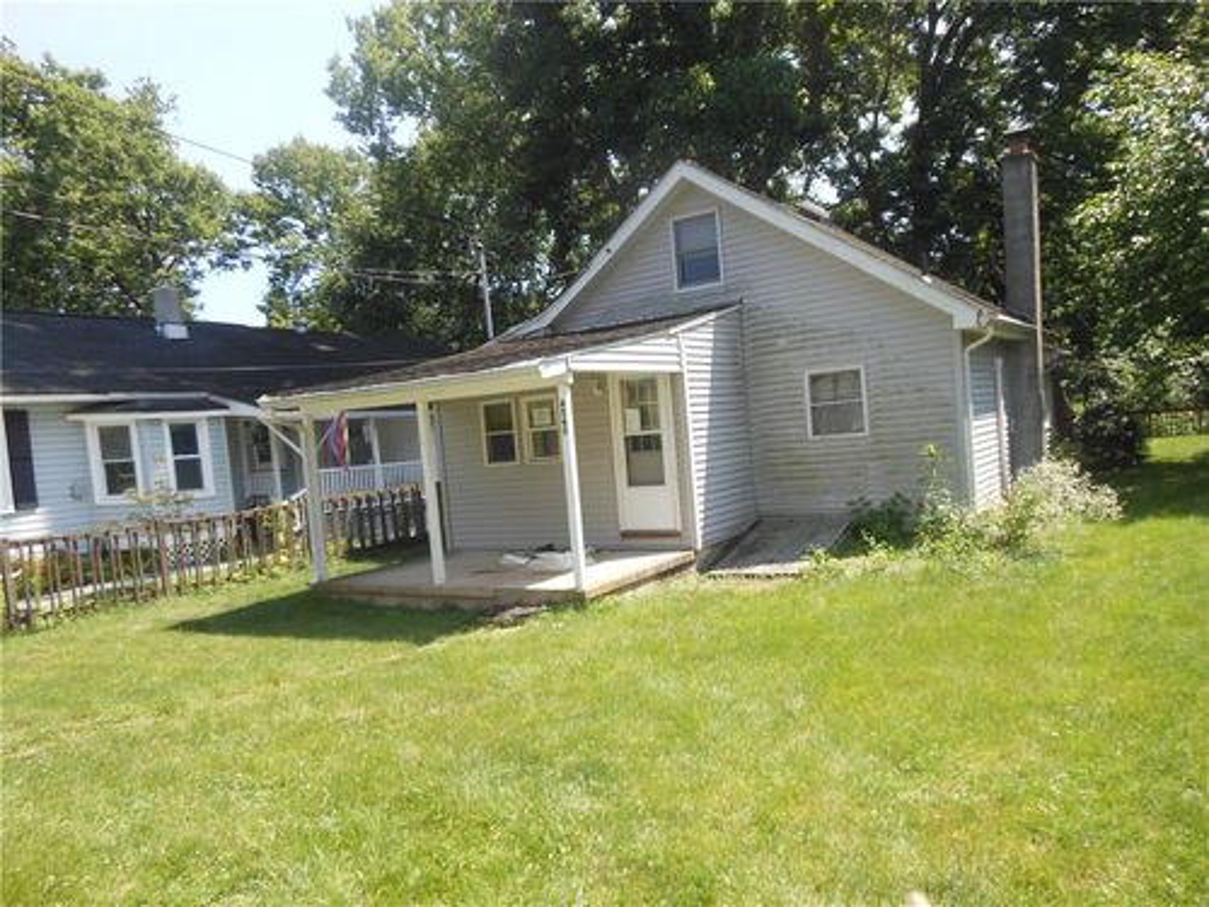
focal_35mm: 25
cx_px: 604
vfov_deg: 54.9
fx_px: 873
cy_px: 454
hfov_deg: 69.4
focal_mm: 4.5
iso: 80
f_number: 3.2
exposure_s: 1/320
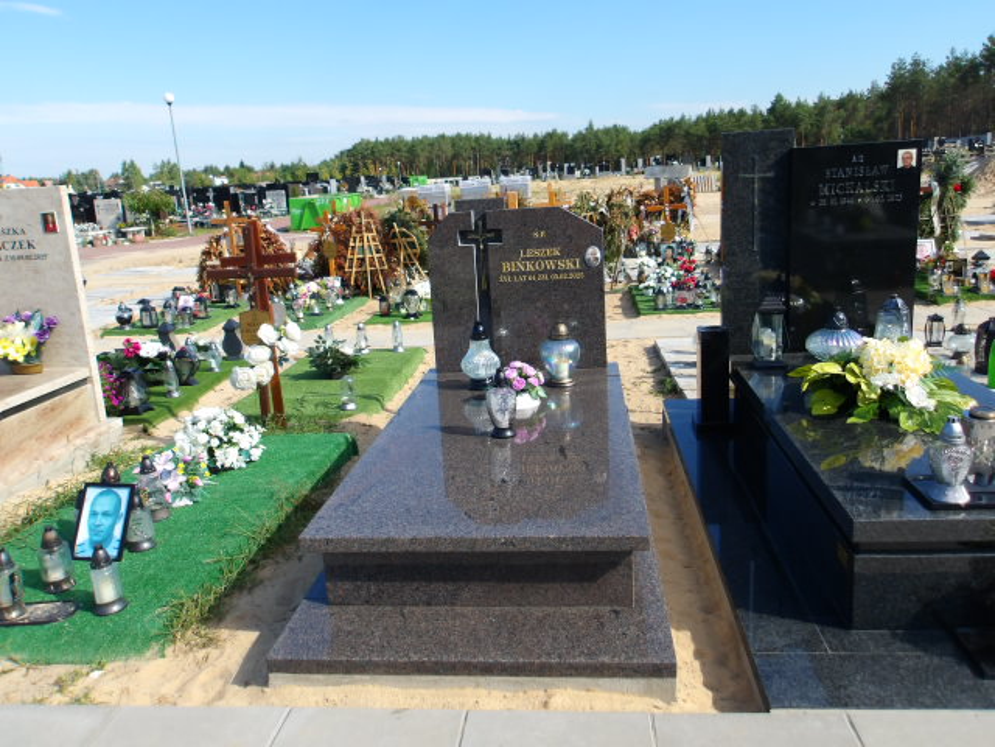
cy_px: 374
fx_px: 776
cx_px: 498
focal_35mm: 27
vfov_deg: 51.4
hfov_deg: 65.3
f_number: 3
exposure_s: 1/802
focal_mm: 4.9
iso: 100
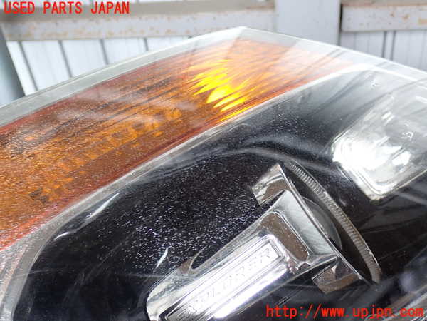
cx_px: 214
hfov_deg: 49.0
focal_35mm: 38
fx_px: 469
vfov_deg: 37.7
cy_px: 160
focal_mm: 6.83
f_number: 2.7
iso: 200
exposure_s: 1/60
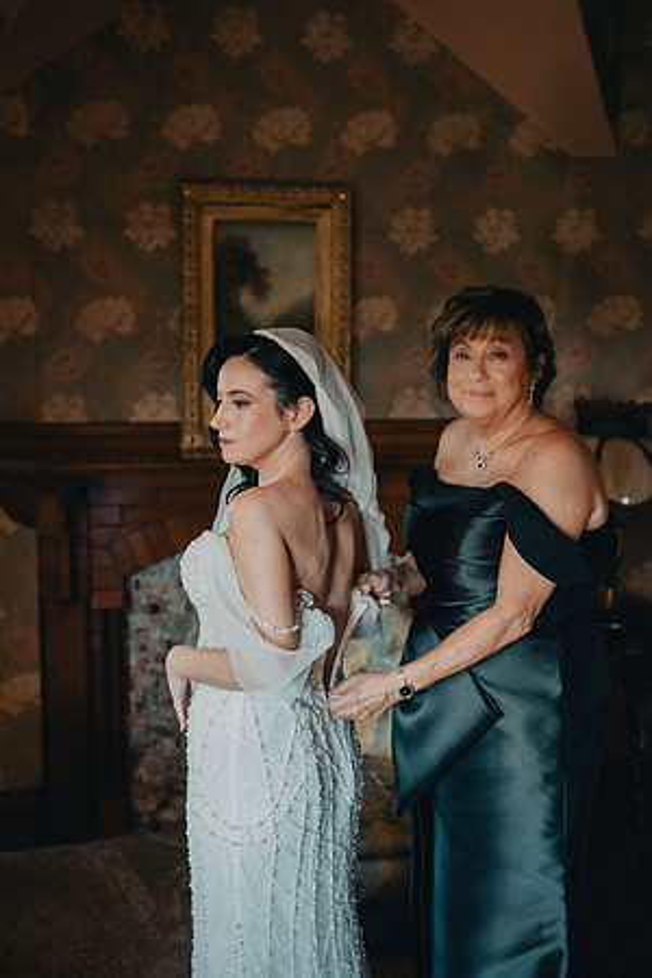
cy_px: 489
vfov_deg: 41.1
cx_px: 326
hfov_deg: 28.1
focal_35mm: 48
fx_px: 1304
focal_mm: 48
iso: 2000
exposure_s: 1/200
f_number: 2.8
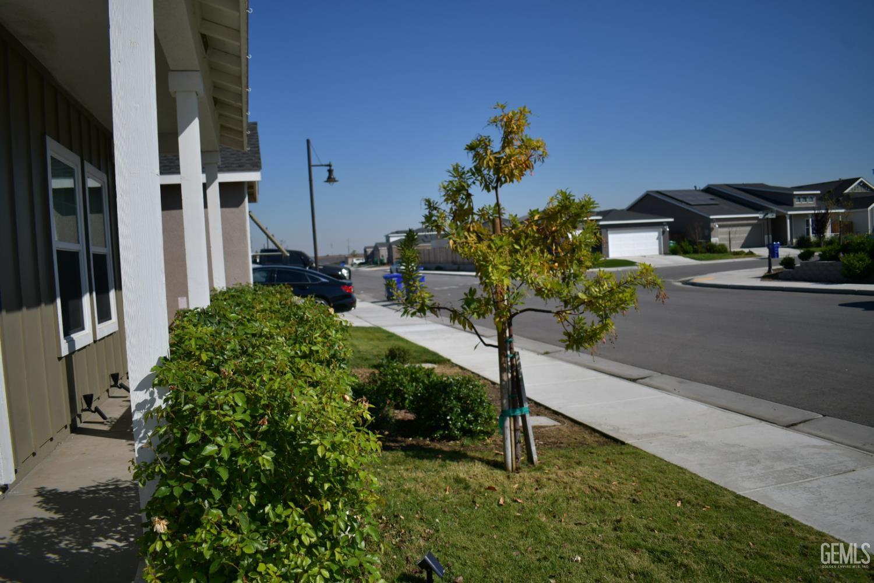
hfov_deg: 67.4
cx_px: 437
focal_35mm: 27
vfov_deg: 47.9
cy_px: 292
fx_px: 655
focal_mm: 18
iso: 100
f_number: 3.5
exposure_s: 1/3200
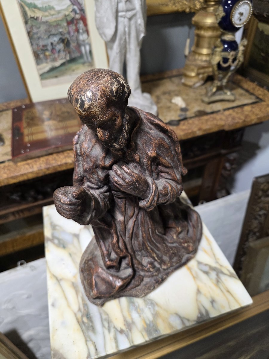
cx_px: 134
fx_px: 238
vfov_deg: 73.9
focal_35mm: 23
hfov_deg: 58.9
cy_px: 180
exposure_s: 1/100
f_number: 1.7
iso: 250
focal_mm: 6.3
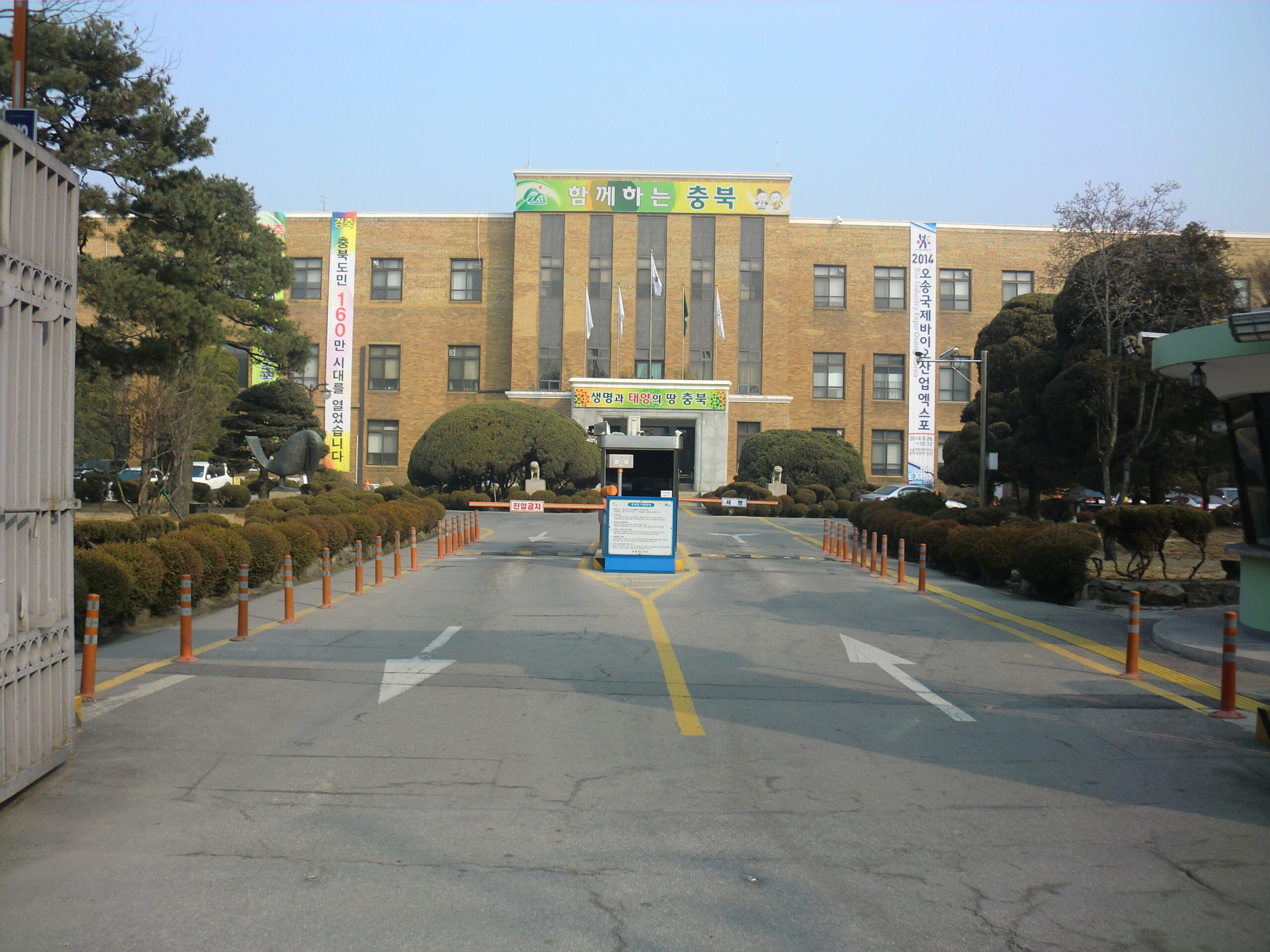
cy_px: 476
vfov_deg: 40.7
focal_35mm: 35
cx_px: 635
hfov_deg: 52.6
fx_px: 1284
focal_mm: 6.3
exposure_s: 1/640
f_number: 3.1
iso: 64
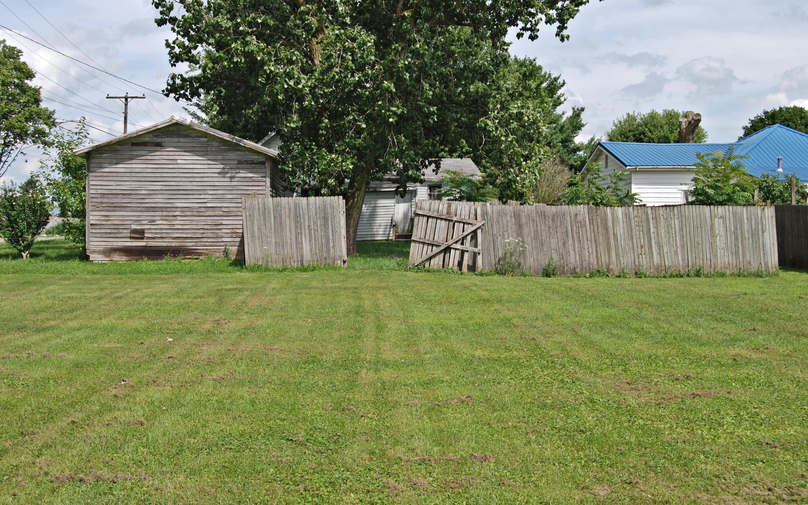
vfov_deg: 29.9
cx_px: 403
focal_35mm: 43
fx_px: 947
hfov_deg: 46.2
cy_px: 241
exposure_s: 1/200
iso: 100
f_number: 7.1
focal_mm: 28
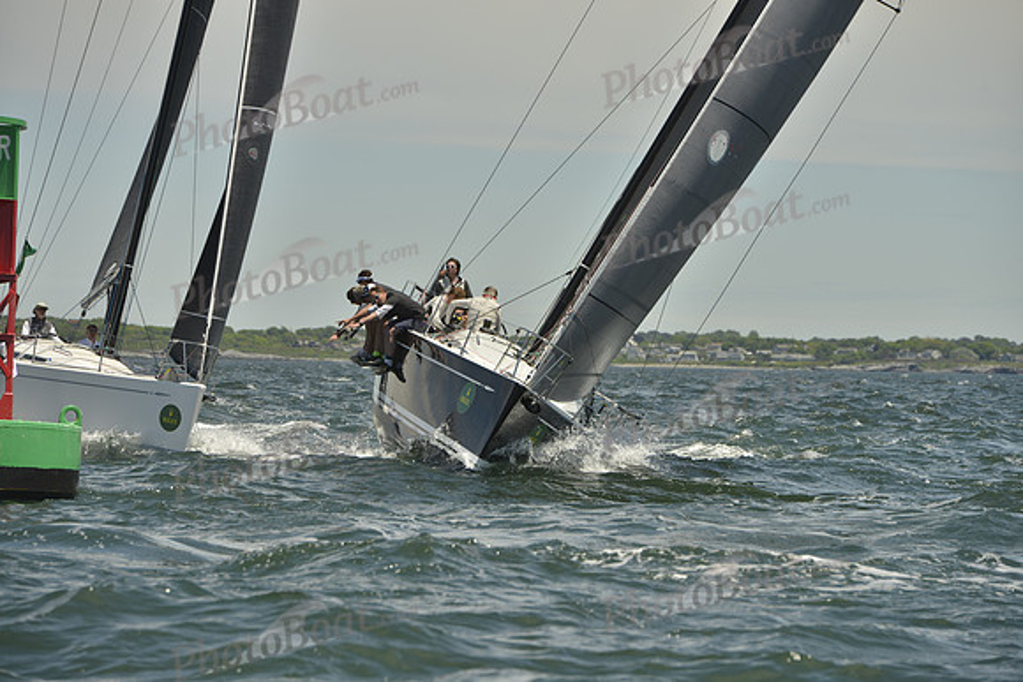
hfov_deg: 10.8
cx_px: 512
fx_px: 5400
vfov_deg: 7.2
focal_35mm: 190
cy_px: 341
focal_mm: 190
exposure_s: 1/1600
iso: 280
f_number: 9
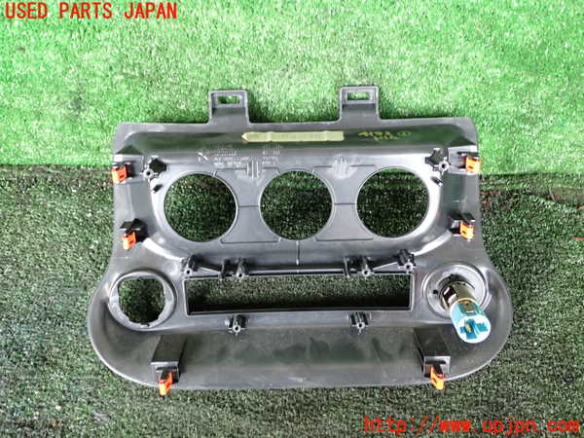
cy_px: 219
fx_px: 506
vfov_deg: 46.8
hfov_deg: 60.0
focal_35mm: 30
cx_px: 292
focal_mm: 5.4
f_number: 2.3
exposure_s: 1/30
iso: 400
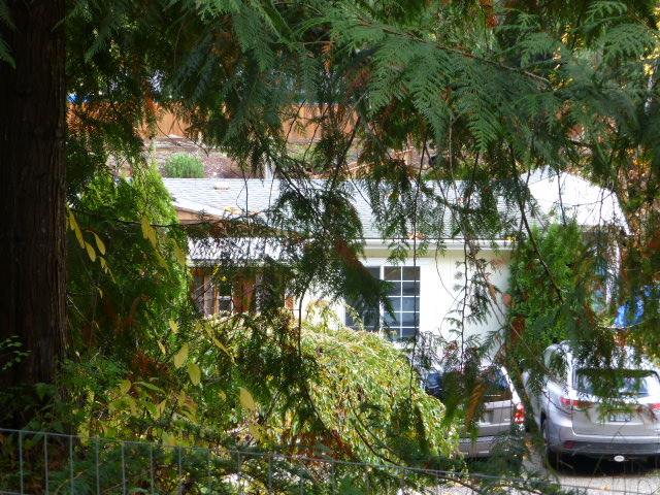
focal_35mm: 70
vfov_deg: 21.0
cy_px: 248
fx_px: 1335
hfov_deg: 27.8
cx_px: 330
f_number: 5
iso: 250
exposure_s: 1/60
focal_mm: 12.5
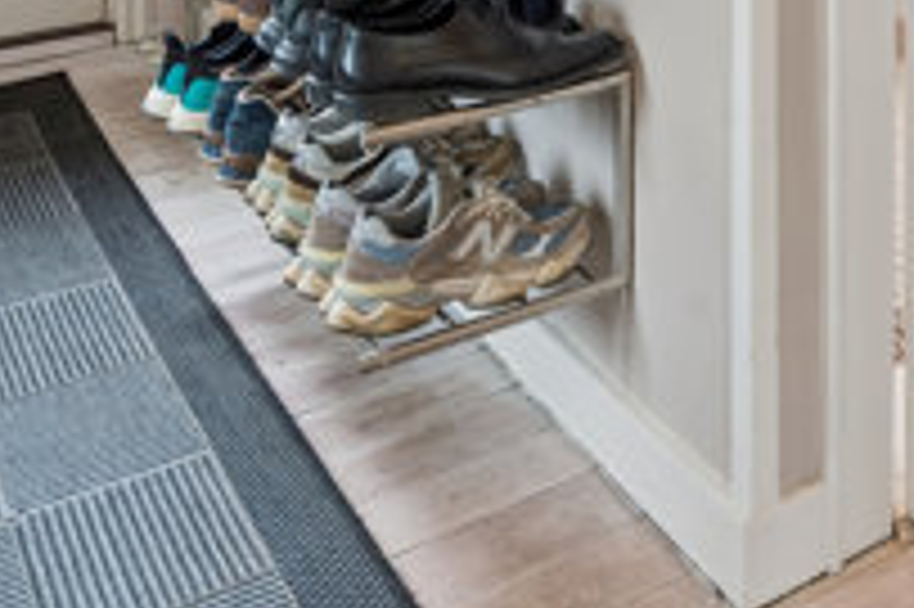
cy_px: -421
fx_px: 1598
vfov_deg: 18.0
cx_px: 1031
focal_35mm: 63
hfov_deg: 28.6
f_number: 10
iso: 200
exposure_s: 1/4
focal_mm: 16
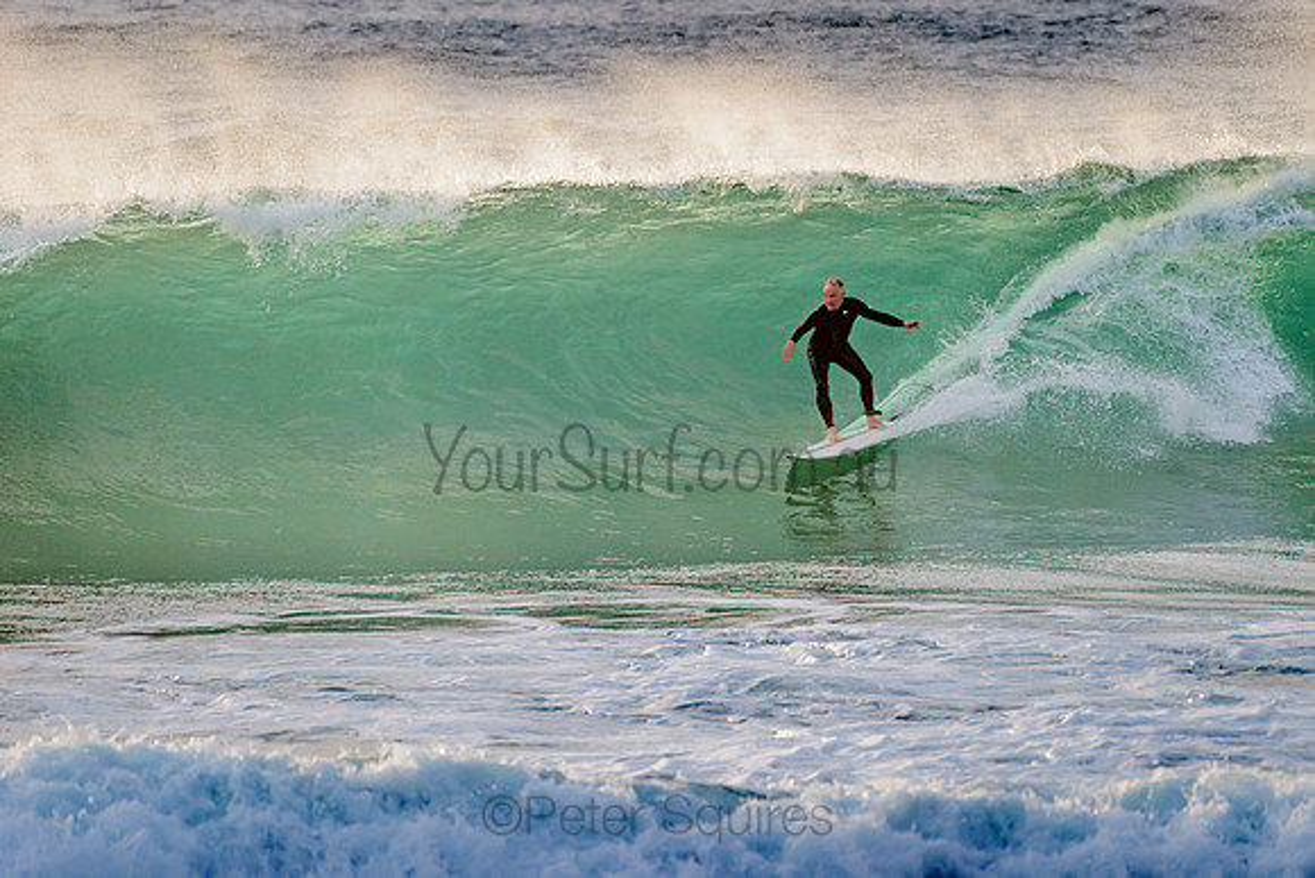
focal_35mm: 613
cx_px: 806
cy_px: 342
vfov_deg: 2.2
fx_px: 22389
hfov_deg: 3.4
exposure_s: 1/2000
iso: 560
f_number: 5.6
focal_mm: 500
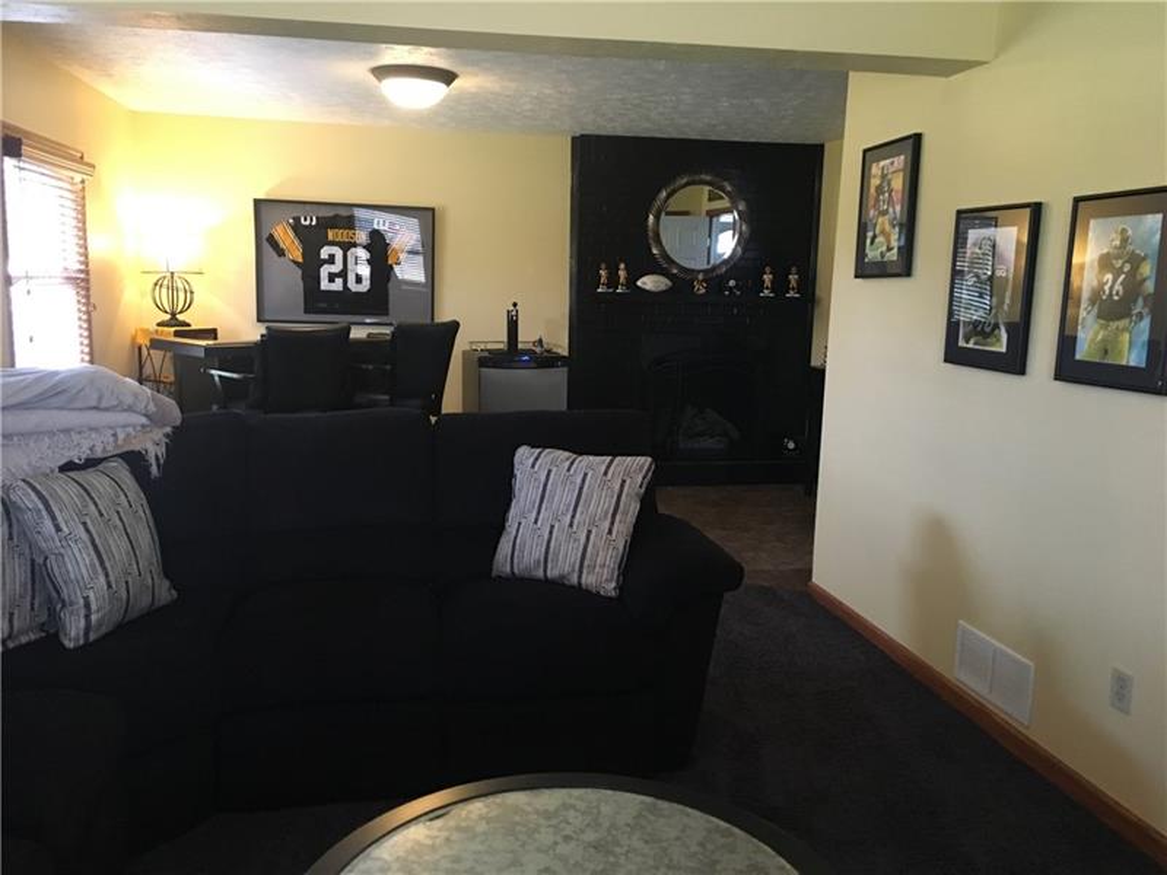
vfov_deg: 48.2
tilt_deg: -8.9
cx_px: 584
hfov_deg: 61.7
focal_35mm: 29
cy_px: 438
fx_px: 978
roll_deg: -1.4
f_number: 2.2
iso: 200
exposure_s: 1/30
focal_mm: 4.15
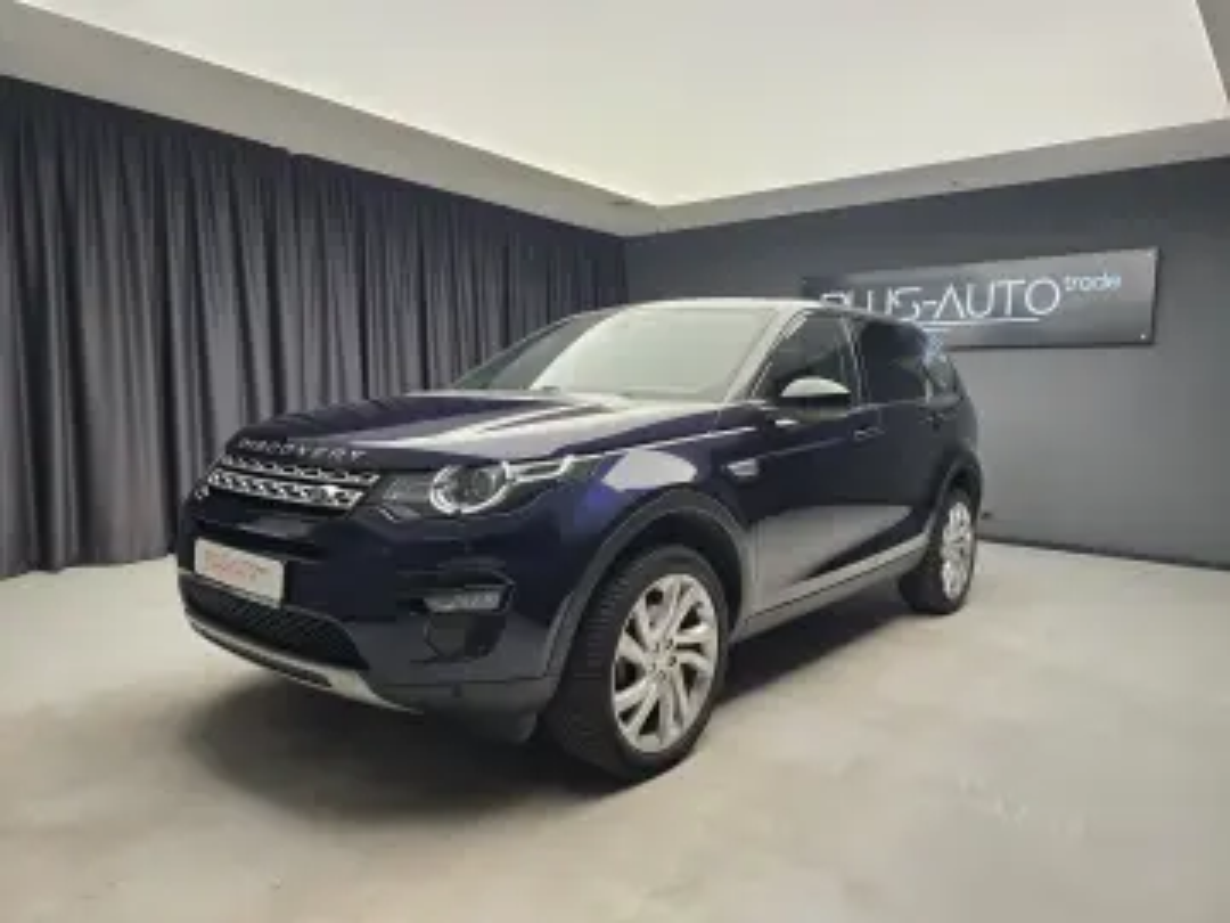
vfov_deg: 58.9
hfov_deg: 73.9
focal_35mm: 23
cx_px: 615
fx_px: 817
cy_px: 462
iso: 50
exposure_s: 1/54.1
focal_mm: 6.3
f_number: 1.7
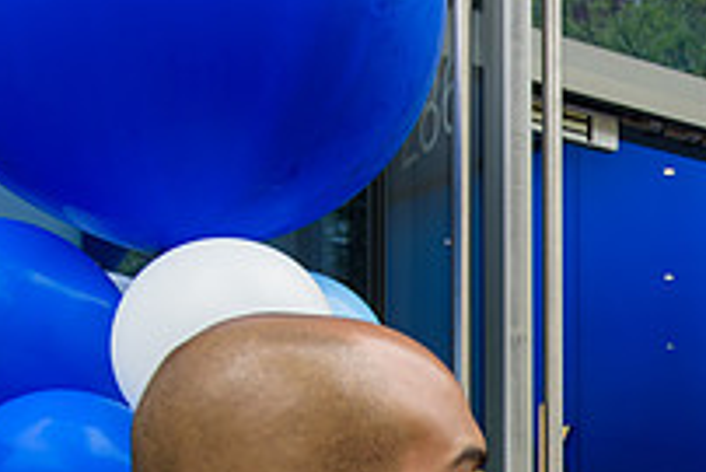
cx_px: 937
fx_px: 1805
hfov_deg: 20.1
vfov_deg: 14.2
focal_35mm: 92
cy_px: 638
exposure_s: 1/250
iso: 200
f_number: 5
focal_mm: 32
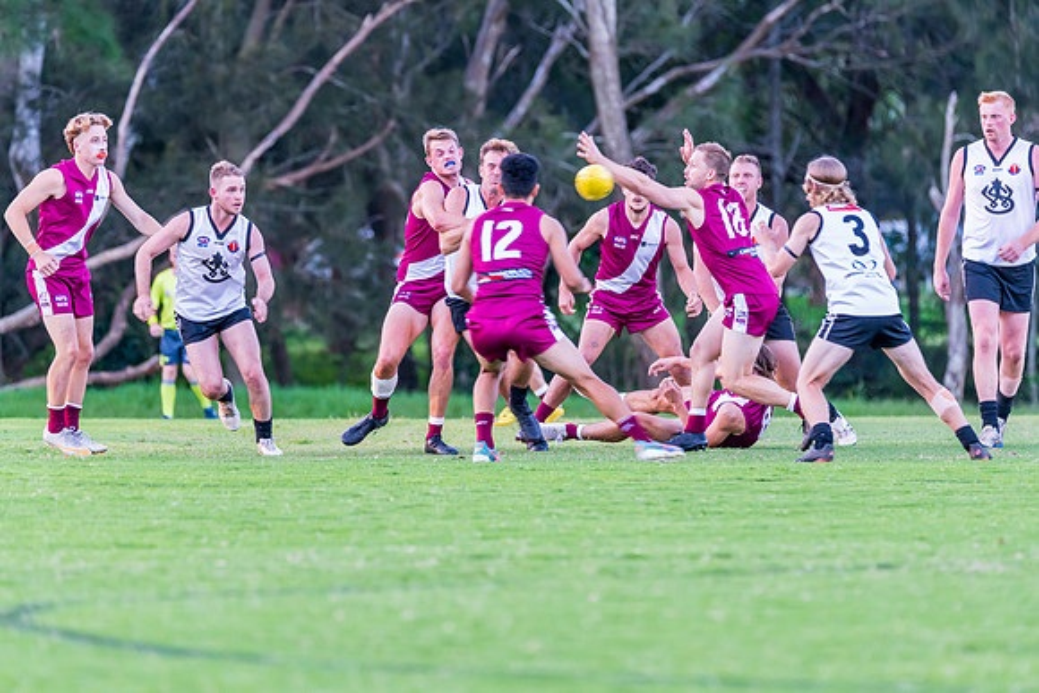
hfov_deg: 5.8
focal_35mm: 357
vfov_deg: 3.9
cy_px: 346
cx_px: 520
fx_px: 10297
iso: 1600
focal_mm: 350
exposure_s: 1/200
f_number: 6
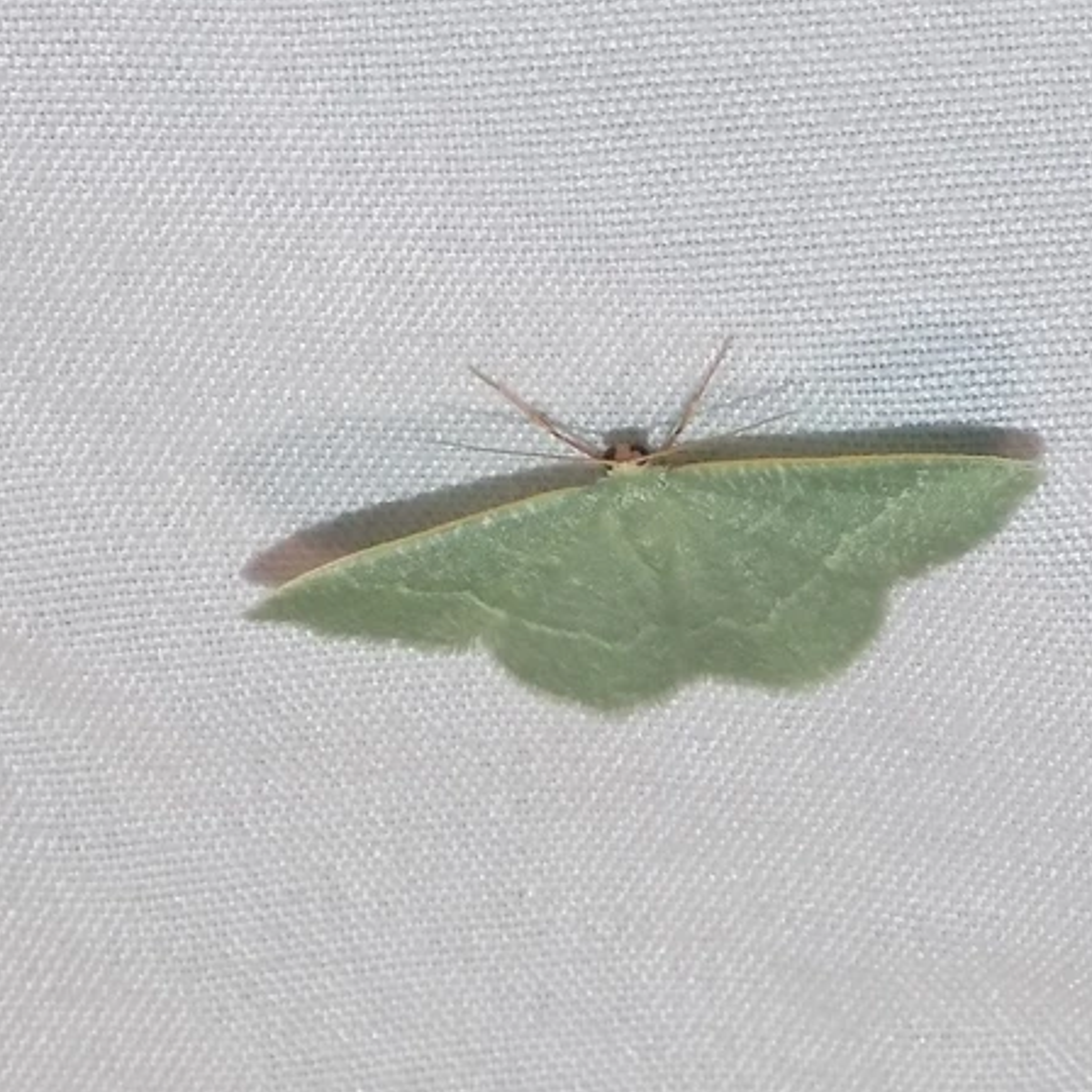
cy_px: 551
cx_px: 578
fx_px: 2927
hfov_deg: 21.1
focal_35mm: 82
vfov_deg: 21.1
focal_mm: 11.5
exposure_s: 1/30
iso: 200
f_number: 4.1
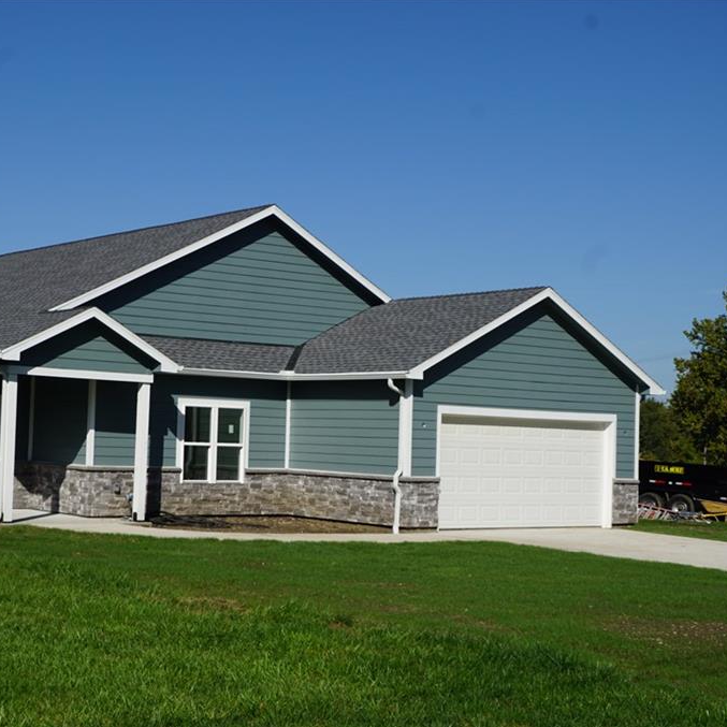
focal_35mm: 54
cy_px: 362
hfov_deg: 31.2
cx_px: 208
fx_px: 1283
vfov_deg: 31.6
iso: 100
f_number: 10
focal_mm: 28
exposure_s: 1/320
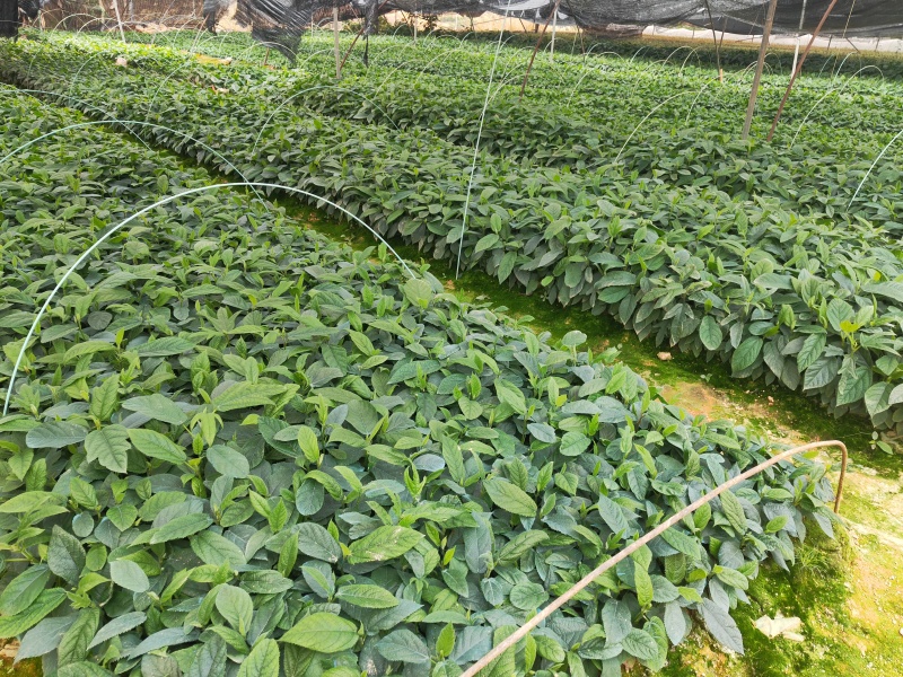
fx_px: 704
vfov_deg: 51.4
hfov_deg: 65.3
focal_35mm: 27
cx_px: 452
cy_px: 338
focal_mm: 5.52
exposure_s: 1/200
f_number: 1.9
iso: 100
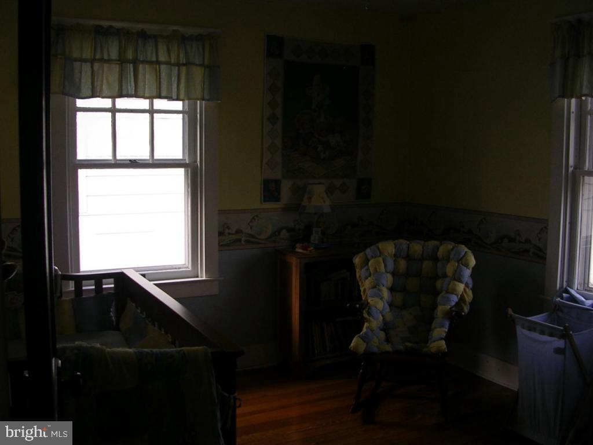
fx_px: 651
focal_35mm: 38
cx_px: 296
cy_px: 222
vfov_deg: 37.7
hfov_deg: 49.0
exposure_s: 1/57.2
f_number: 2.8
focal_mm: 5.8
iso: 50
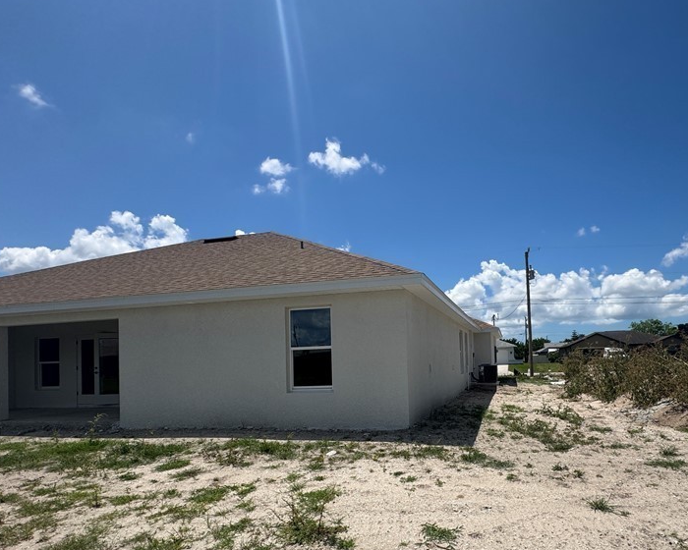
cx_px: 428
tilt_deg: +3.6
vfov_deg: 66.8
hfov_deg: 79.0
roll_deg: -0.7
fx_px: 407
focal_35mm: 20
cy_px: 351
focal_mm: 2.22
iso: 50
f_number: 2.2
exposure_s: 1/3906
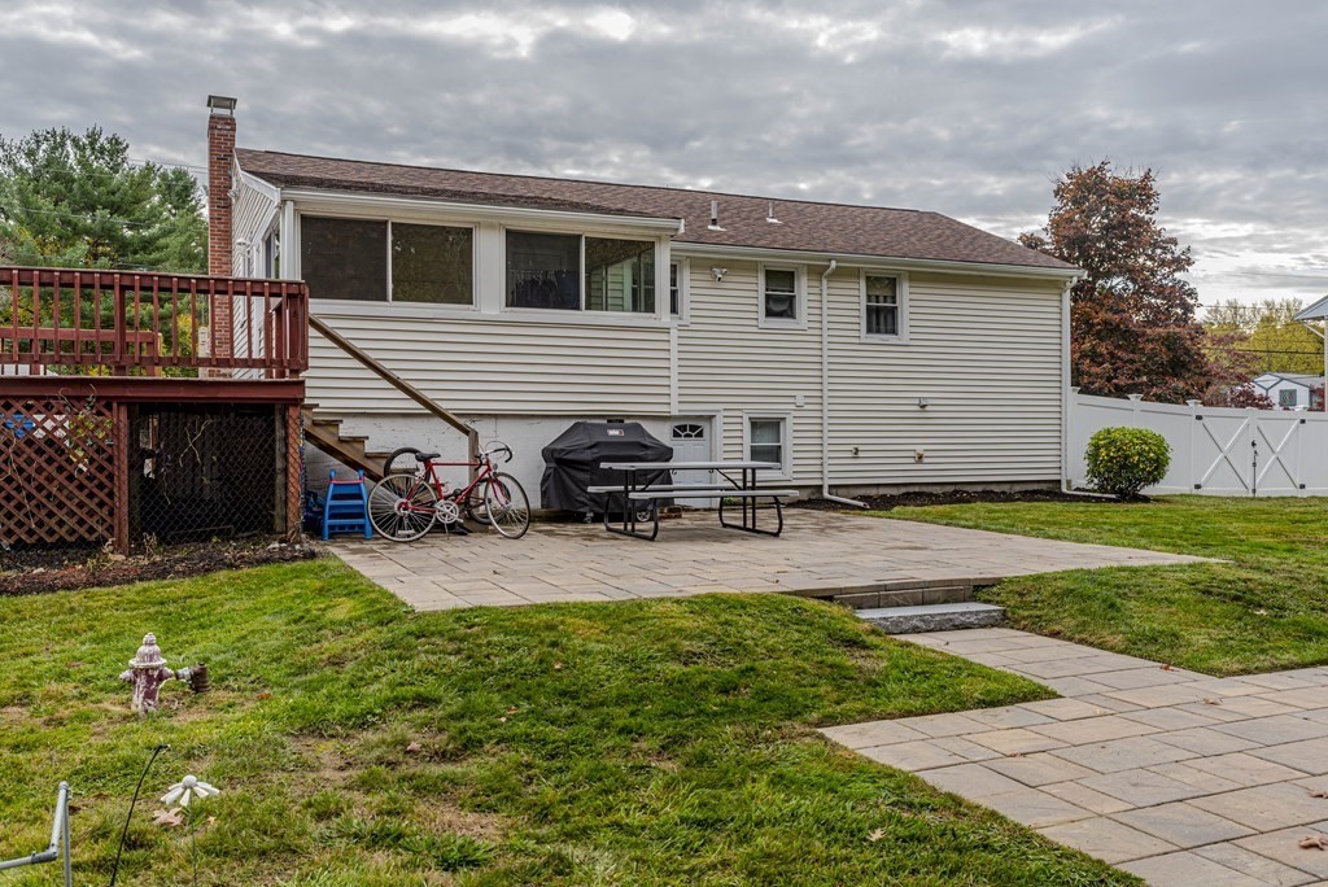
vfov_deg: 42.4
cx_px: 664
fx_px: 1144
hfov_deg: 60.3
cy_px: 444
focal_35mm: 31
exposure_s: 1/200
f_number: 7.1
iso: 200
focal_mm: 31
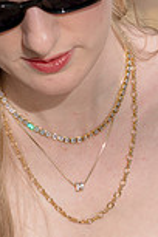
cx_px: 68
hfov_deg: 4.5
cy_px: 200
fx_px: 2028
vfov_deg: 6.7
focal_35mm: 308
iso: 64
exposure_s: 1/160
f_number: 8
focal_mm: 105
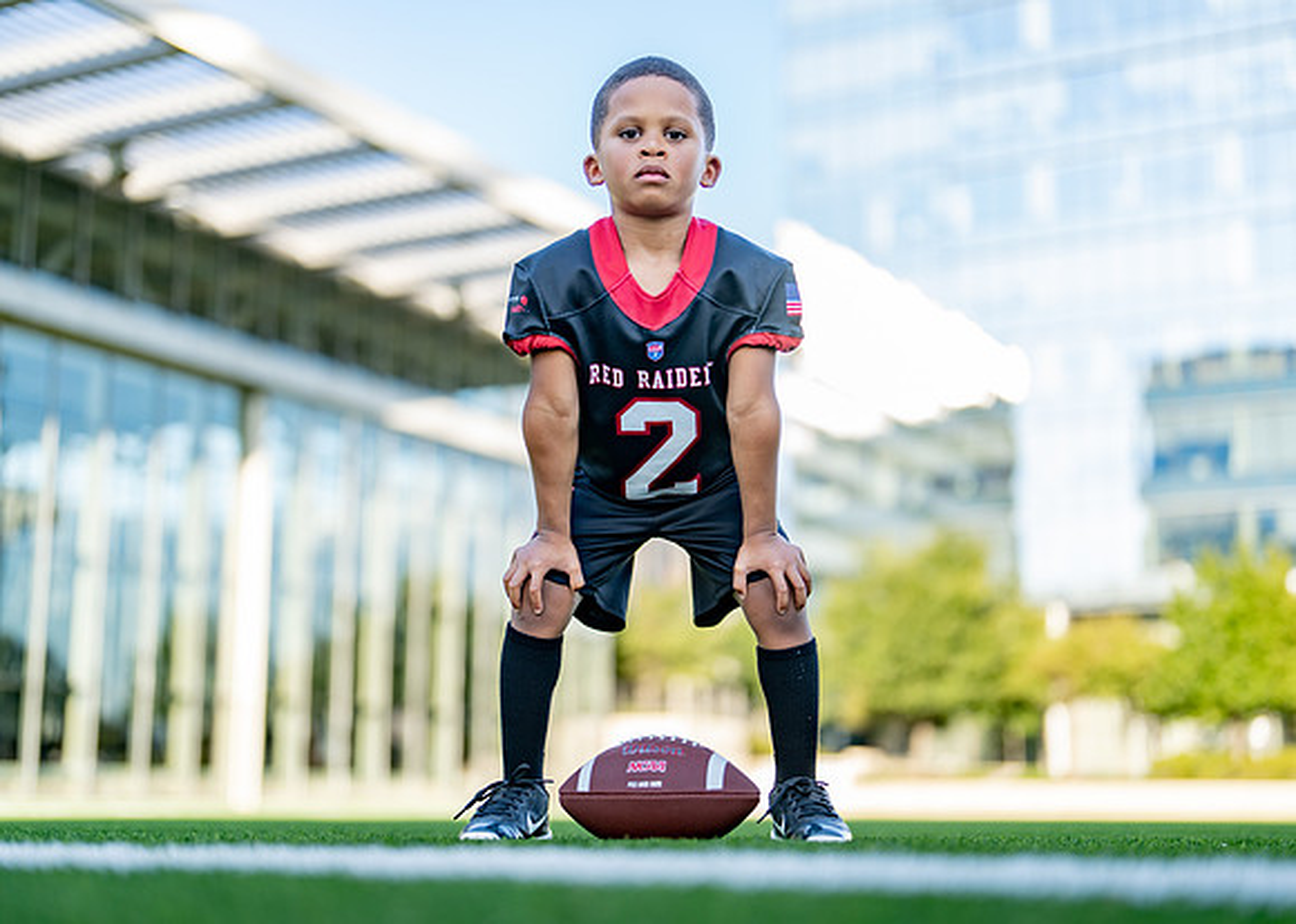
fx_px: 1971
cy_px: 462
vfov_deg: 26.4
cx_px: 648
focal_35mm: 54
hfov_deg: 36.4
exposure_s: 1/1250
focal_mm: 50
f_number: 1.2
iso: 100
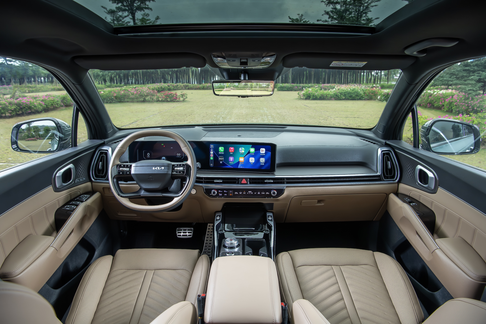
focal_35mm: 24
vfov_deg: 53.1
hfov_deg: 73.7
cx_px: 243
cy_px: 162
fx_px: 324
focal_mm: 24
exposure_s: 1/100
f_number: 6.3
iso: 400
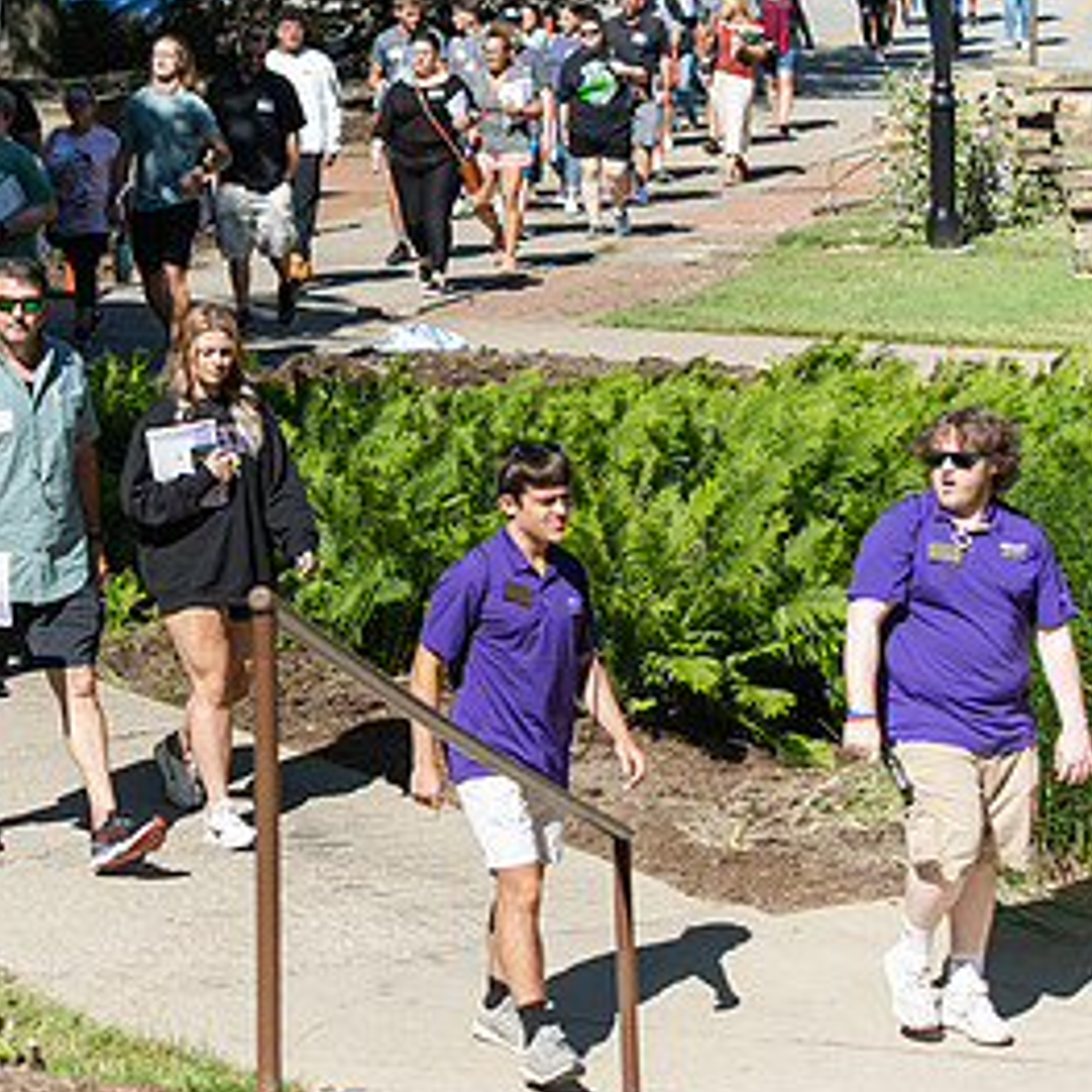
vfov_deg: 11.6
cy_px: 417
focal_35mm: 150
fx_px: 5354
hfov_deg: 11.6
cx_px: 307
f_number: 4
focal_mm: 80
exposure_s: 1/640
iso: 100
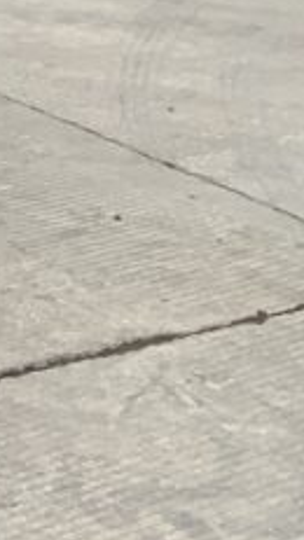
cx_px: -666
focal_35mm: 140
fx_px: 2006
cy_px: -313
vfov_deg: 14.2
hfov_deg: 7.4
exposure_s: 1/929
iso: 16
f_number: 1.8
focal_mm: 3
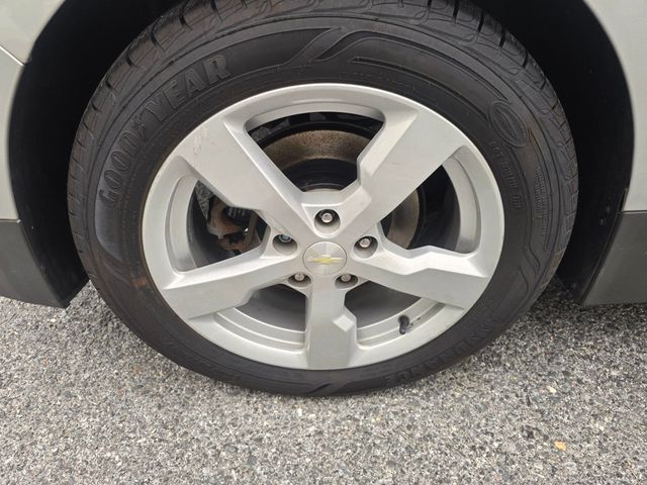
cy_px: 242
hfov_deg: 73.9
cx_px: 324
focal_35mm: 23
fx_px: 430
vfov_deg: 58.9
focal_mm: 6.3
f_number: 1.7
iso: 64
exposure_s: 1/120
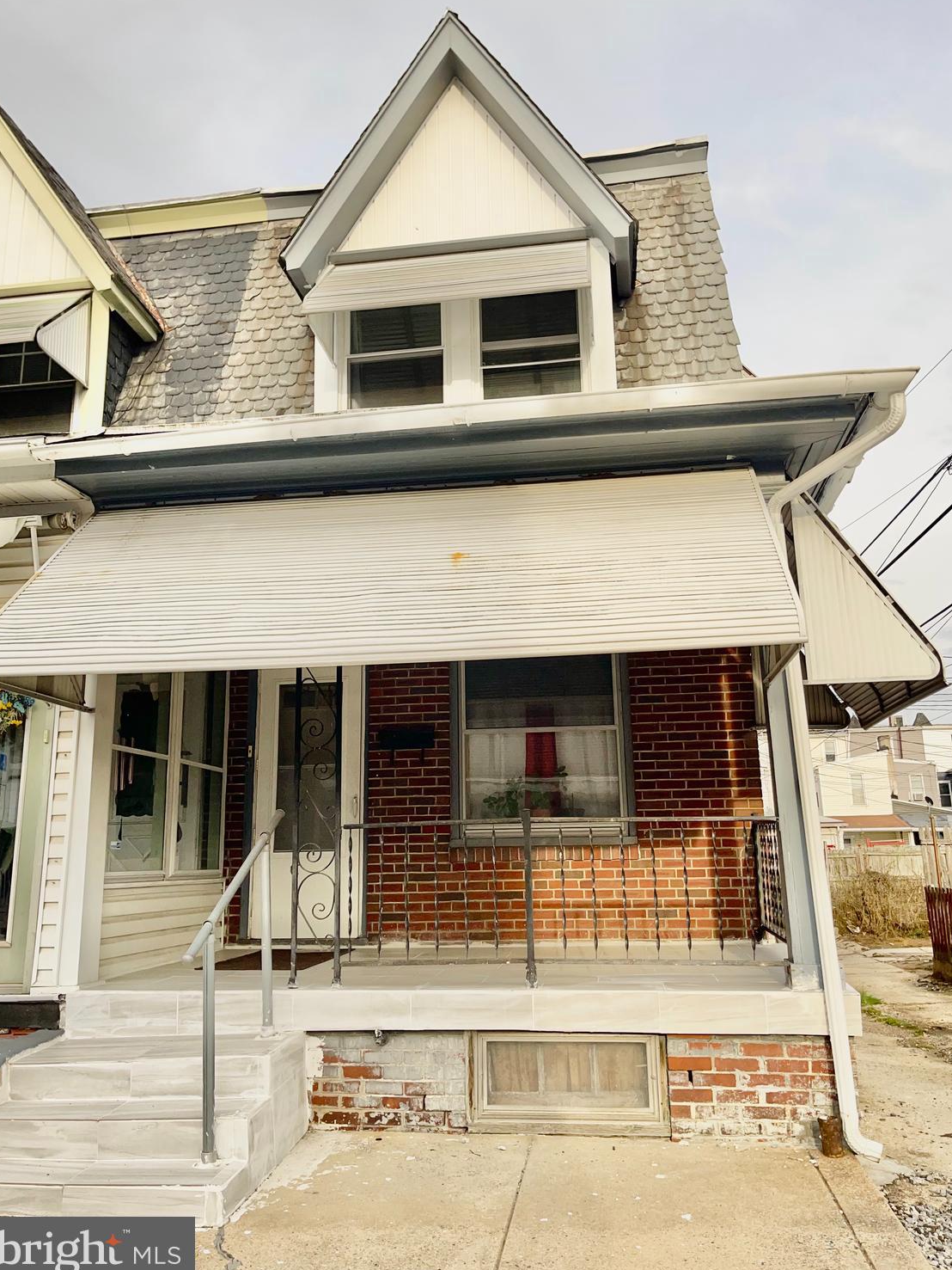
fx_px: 953
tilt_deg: +13.5
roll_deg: +1.2
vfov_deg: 67.3
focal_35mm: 26
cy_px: 627
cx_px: 475
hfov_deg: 53.1
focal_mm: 5.1
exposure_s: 1/1323
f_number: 1.6
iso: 40
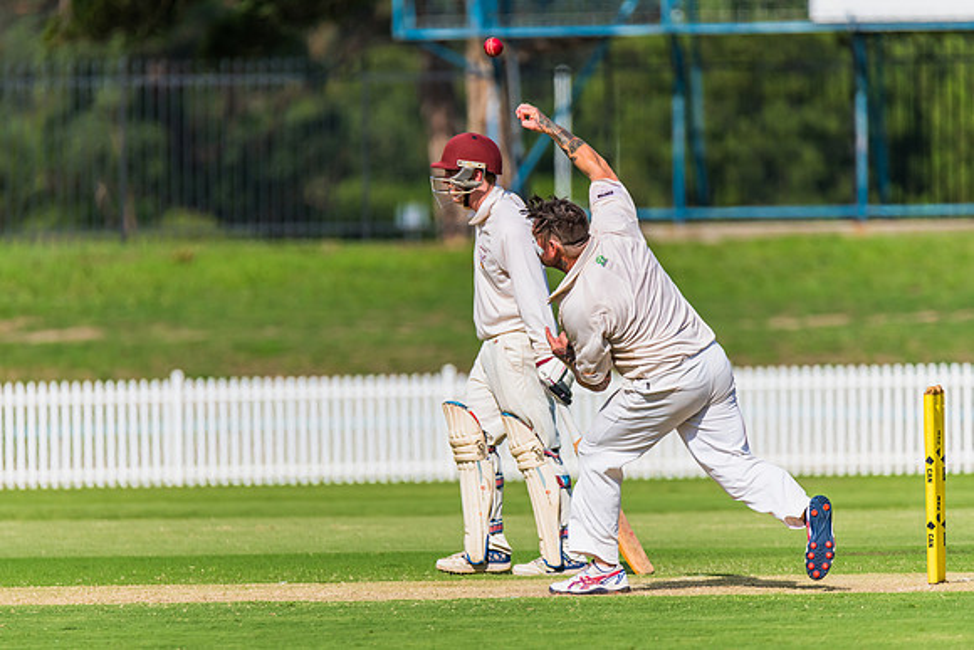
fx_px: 13530
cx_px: 487
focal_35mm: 500
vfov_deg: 2.8
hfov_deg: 4.1
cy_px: 325
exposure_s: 1/5000
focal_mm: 500
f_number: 6.3
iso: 500
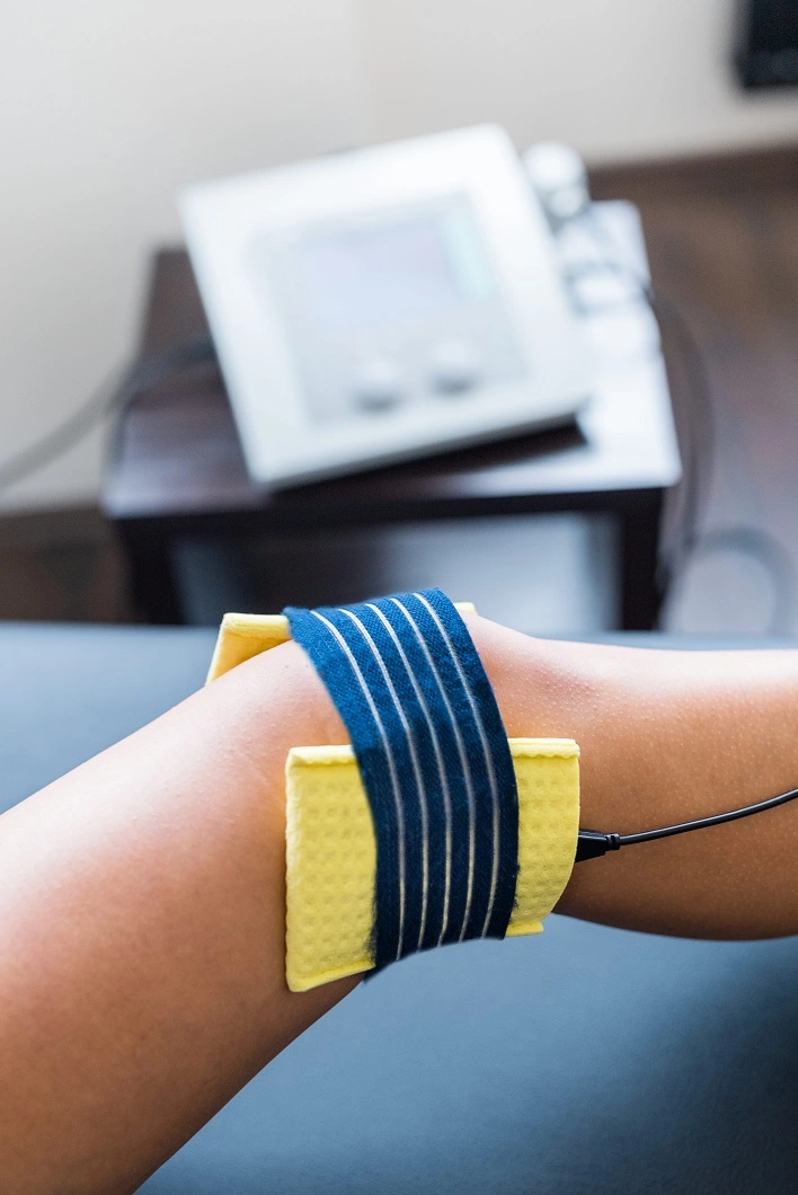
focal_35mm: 50
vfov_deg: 39.6
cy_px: 598
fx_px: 1660
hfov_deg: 27.0
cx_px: 399
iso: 1250
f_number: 2.8
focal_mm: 50
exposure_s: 1/200
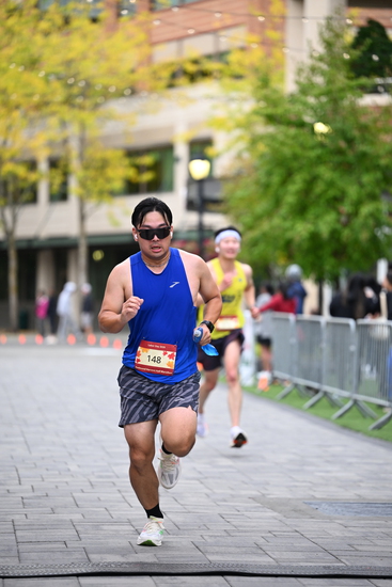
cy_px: 294
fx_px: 2285
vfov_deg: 14.6
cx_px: 196
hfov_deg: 9.8
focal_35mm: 140
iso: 1000
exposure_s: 1/1600
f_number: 2.8
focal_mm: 140
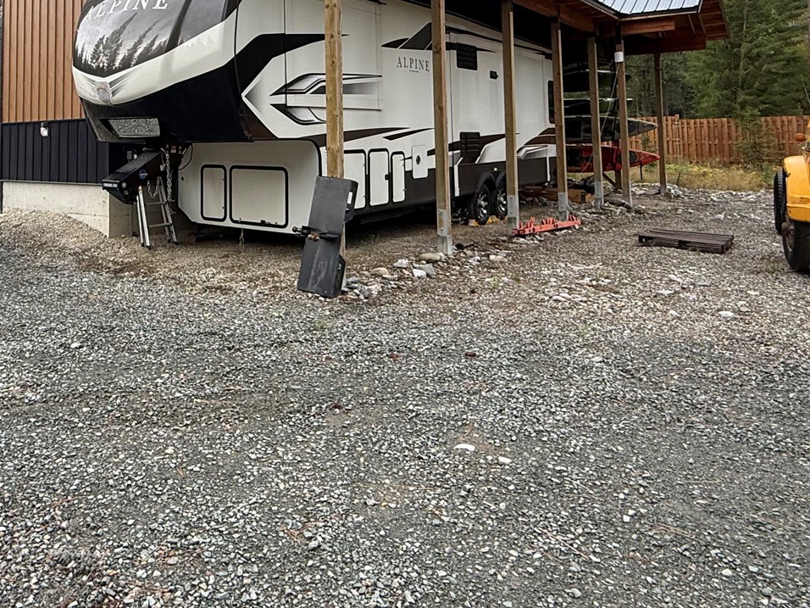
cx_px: 252
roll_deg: +0.0
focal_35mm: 30
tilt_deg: +6.1
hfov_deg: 58.2
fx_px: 702
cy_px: 94
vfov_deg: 43.8
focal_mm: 2.22
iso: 100
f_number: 2.2
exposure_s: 1/99
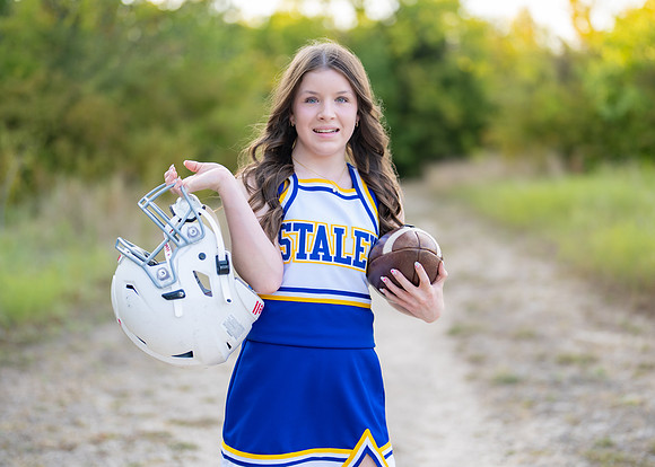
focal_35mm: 57
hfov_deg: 34.1
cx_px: 338
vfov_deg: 24.7
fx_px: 1067
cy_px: 218
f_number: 1.2
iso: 100
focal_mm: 50
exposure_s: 1/800
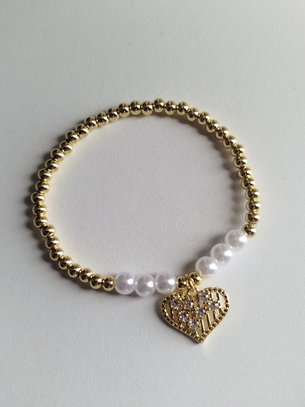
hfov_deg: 32.2
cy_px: 204
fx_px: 529
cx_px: 152
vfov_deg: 42.1
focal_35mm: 45
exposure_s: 1/120
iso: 100
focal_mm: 5.31
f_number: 1.7
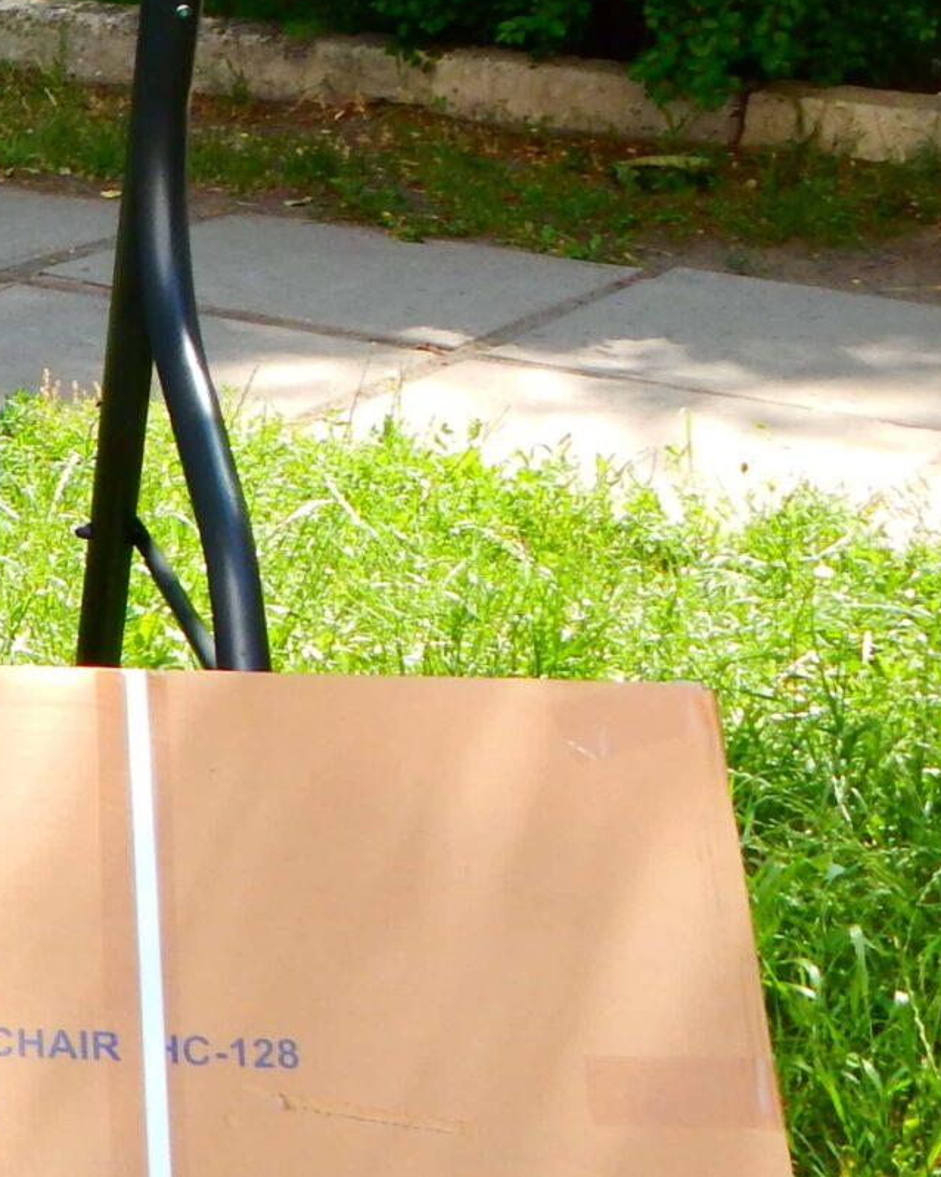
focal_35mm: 119
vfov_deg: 16.0
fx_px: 4144
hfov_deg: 11.8
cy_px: 217
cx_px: -820
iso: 125
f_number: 3.4
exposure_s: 1/320
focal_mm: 6.8
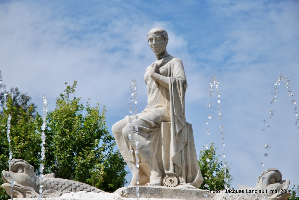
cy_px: 100
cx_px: 150
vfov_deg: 13.1
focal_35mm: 105
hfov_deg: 19.4
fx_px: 873
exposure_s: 1/1000
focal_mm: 70
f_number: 4.5
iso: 140
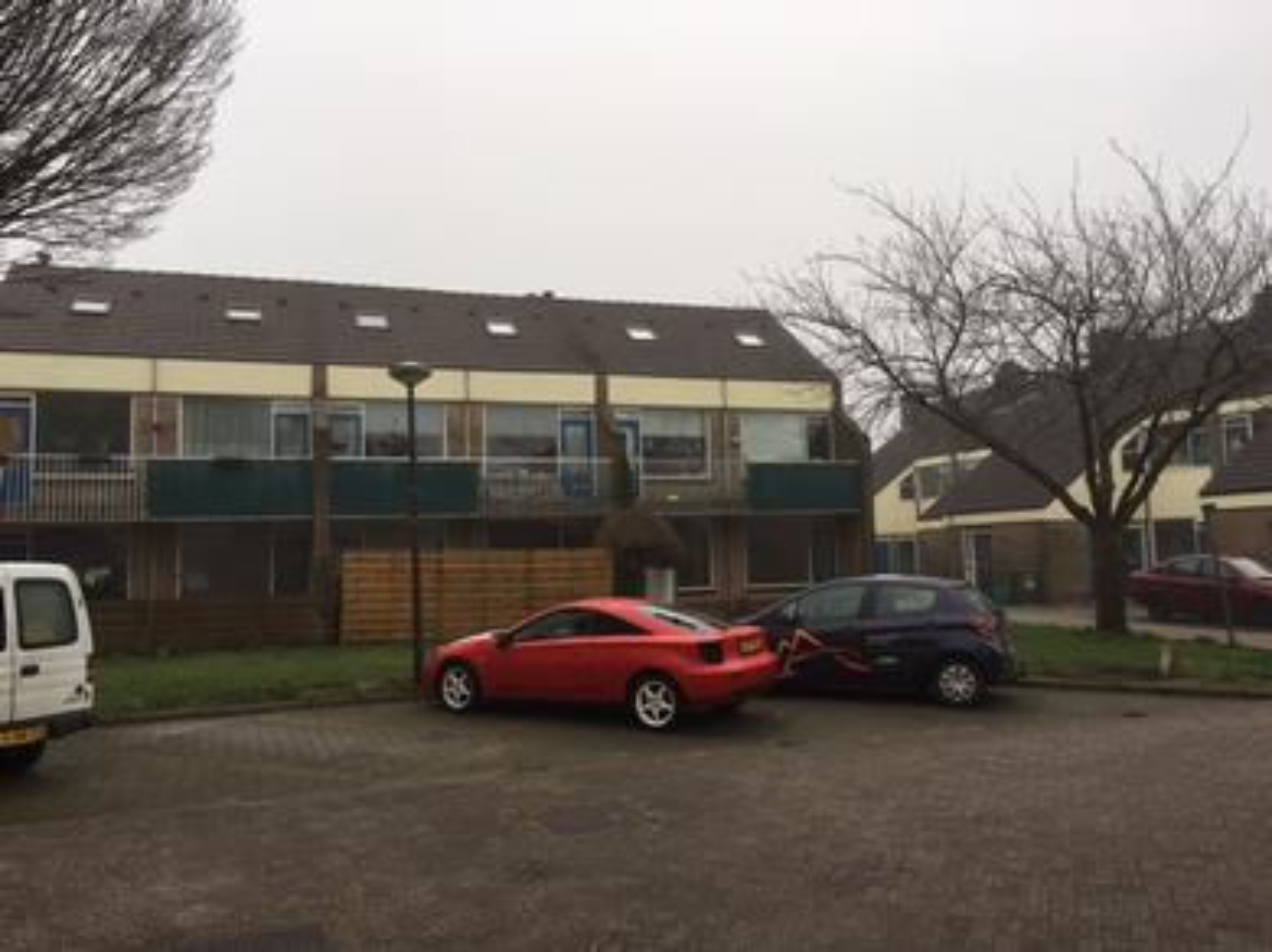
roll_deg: +0.8
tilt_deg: +6.1
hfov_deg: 61.7
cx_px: 636
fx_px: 1065
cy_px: 476
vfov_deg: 48.2
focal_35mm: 29
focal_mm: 4.15
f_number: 2.2
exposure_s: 1/200
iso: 25
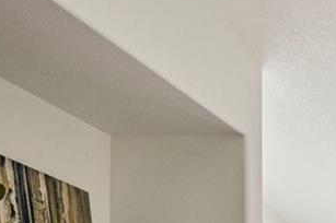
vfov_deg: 15.4
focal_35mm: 73
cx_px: 671
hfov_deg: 18.4
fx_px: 681
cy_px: 426
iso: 110
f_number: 8
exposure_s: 1/15
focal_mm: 14
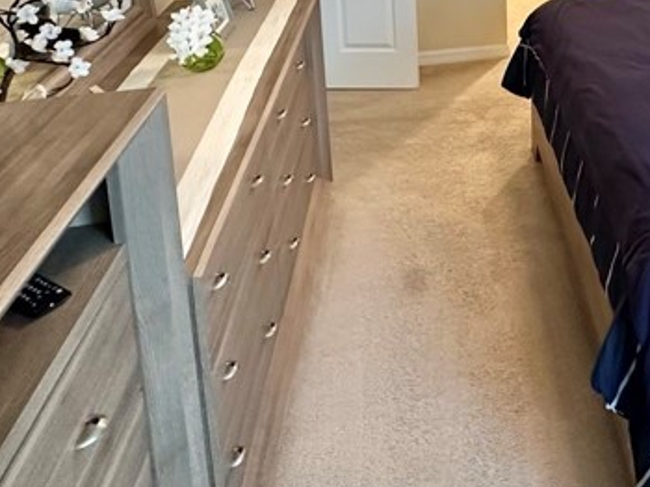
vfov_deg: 29.9
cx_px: 646
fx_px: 769
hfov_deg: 40.3
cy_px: -100
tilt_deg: -11.0
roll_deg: -1.1
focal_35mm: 41
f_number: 2.2
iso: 320
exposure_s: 1/60
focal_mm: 2.22
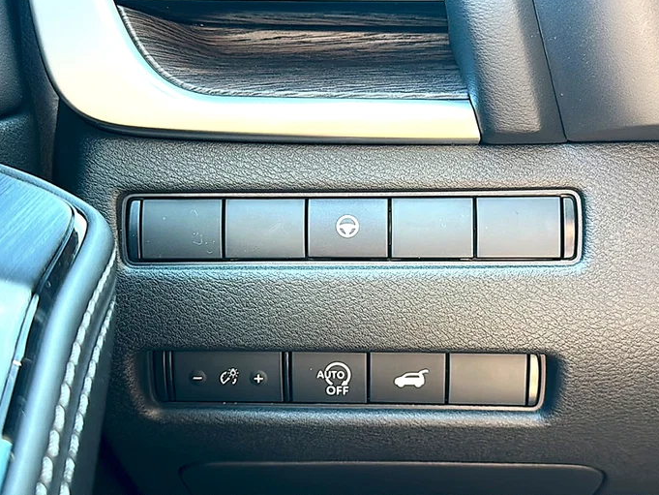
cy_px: 245
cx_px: 337
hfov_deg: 50.1
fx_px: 705
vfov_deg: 38.7
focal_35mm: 37
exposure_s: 1/80
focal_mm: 6.86
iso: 100
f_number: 1.78
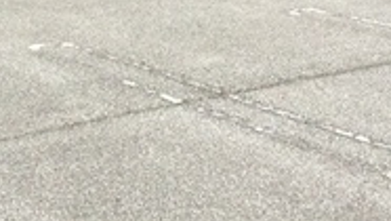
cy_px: -69
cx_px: 0
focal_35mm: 102
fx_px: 1058
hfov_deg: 20.3
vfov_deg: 11.6
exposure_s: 1/2083
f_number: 2.2
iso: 32
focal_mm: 4.15
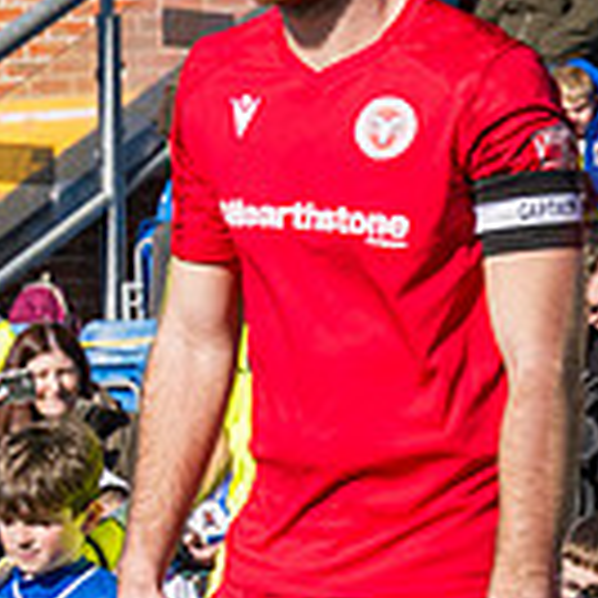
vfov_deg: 5.3
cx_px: 1431
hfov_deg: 5.2
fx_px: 6391
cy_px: 616
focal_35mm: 327
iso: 100
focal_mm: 70
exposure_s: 1/1600
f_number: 5
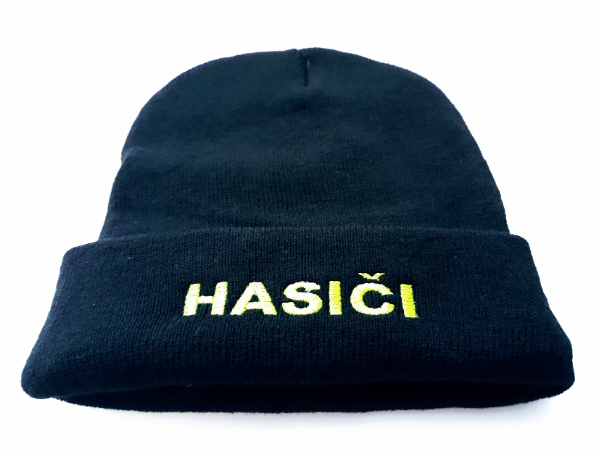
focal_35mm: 27
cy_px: 225
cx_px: 300
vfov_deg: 51.4
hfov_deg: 65.3
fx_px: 467
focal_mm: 3.71
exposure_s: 1/25
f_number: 1.7
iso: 160
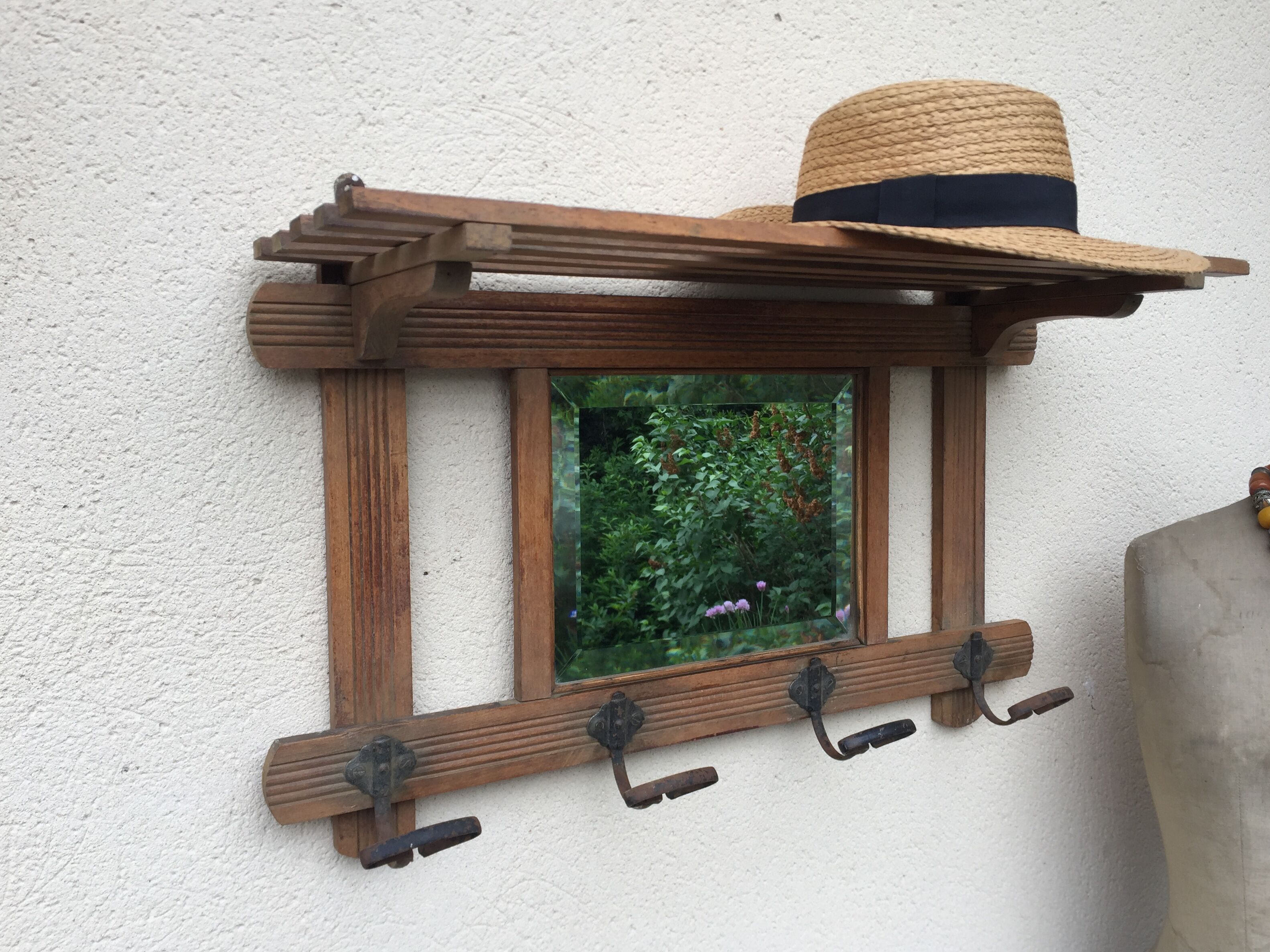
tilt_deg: -4.6
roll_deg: +1.3
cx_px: 656
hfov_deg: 60.0
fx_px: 1101
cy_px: 479
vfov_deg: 46.8
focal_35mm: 30
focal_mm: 4.15
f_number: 2.2
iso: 32
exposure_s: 1/205
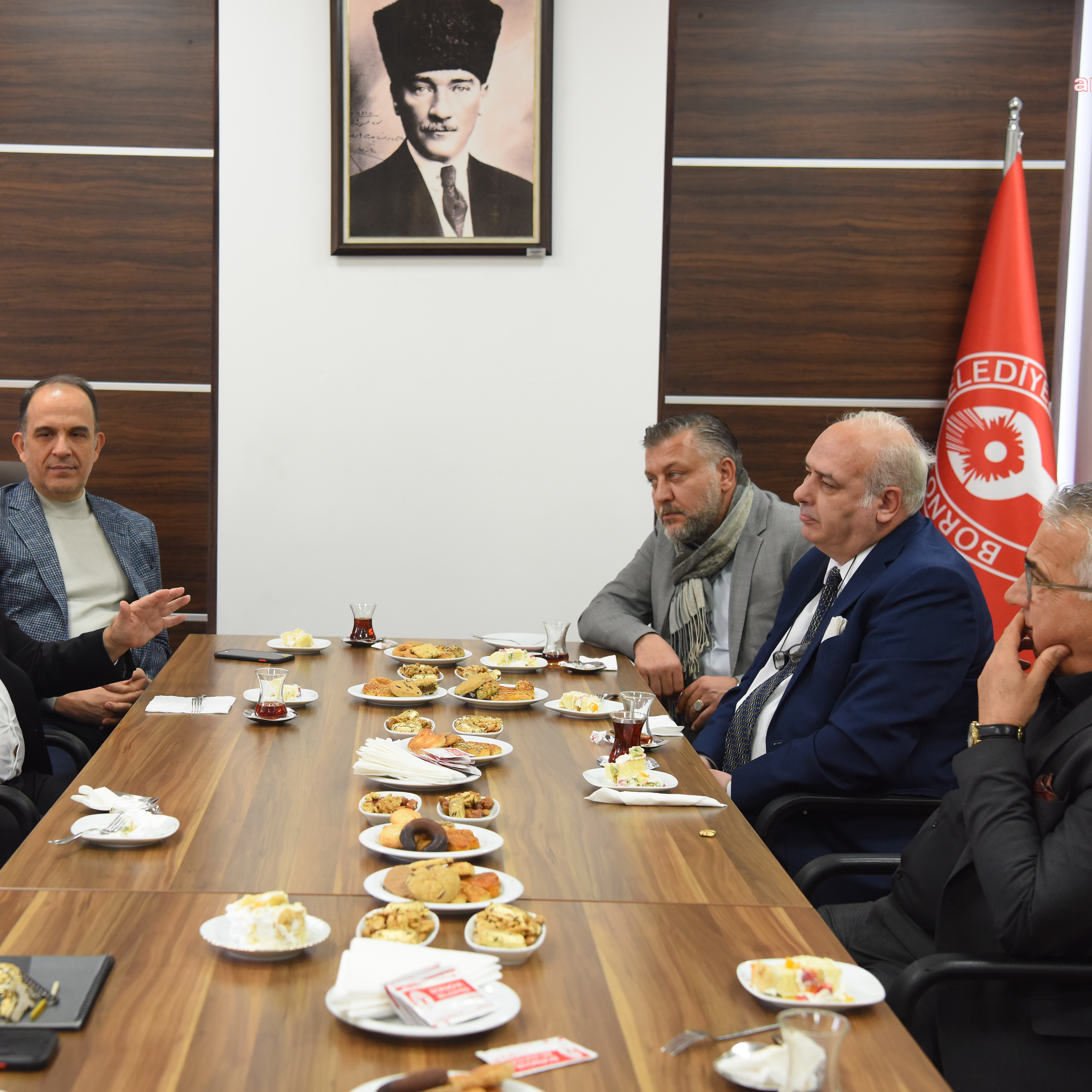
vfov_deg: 29.6
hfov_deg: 29.4
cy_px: 542
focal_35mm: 58
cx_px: 387
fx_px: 2070
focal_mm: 44
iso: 2000
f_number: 4.5
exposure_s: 1/125
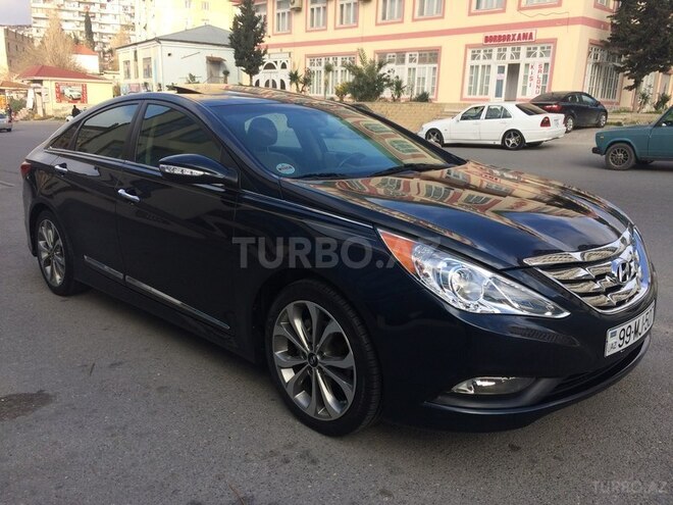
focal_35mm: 29
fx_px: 564
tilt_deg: -15.2
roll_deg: -2.7
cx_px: 336
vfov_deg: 48.2
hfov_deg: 61.7
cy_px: 252
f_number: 2.2
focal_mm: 4.15
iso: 32
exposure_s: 1/760
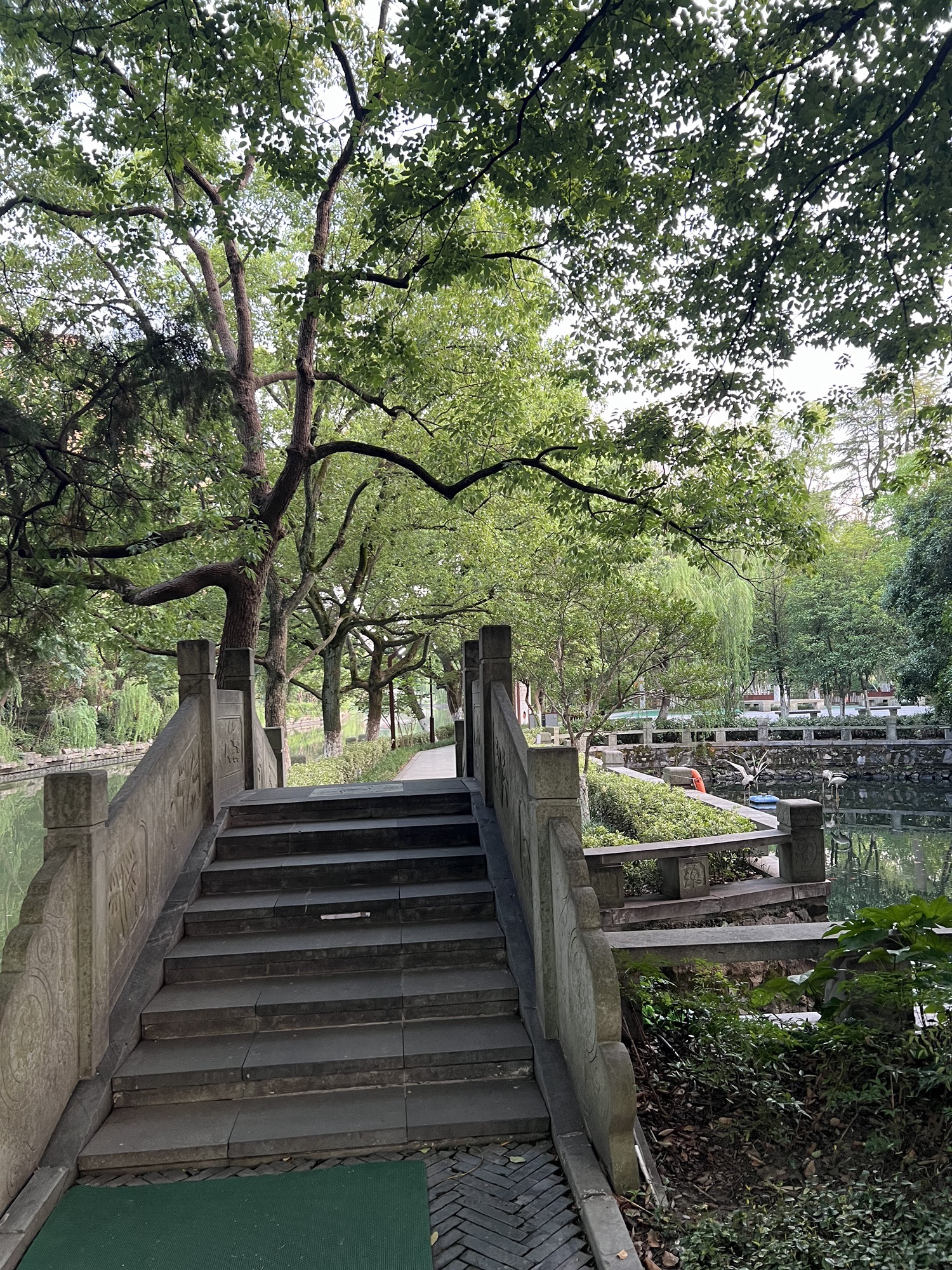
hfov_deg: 53.1
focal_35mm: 26
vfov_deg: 67.3
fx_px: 953
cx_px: 476
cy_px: 635
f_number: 1.5
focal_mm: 5.7
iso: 80
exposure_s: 1/50
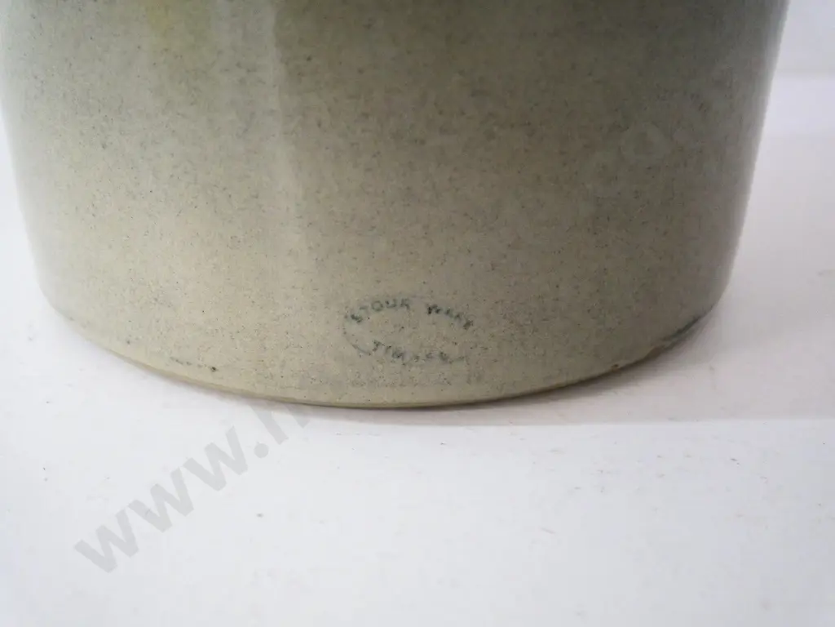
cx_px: 418
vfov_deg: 39.7
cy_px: 314
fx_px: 868
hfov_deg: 51.4
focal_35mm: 36
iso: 3200
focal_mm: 18
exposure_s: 1/200
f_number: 3.9
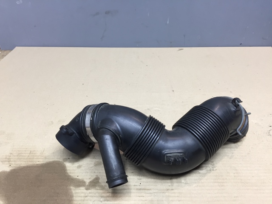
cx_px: 136
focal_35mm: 29
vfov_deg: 48.2
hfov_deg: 61.7
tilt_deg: -28.3
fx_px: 228
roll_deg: -2.1
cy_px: 102
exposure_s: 1/33
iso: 80
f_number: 2.2
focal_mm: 4.15
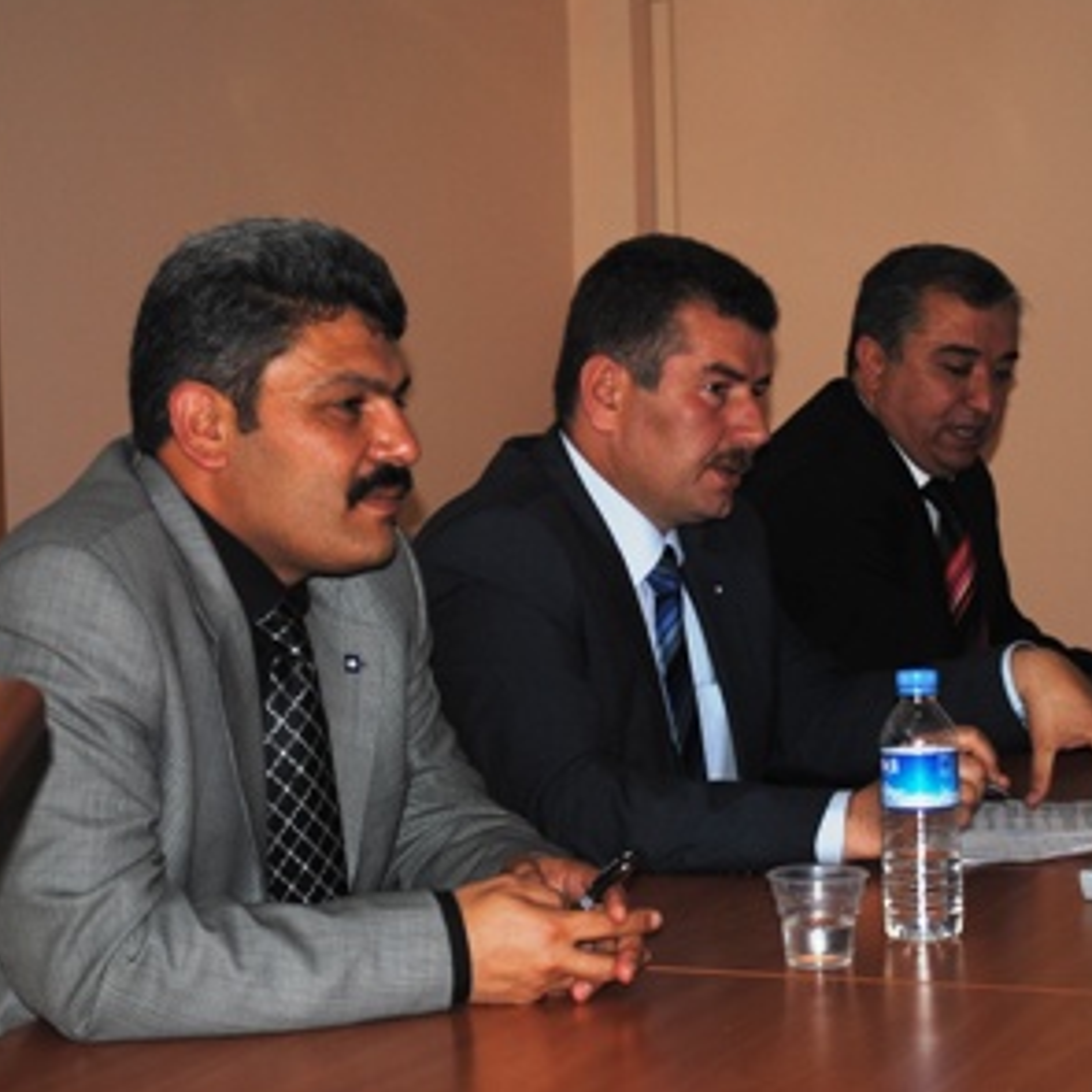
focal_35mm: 93
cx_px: 659
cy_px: 540
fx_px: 3319
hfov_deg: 18.7
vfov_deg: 18.7
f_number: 5.6
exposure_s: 1/60
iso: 200
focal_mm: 48
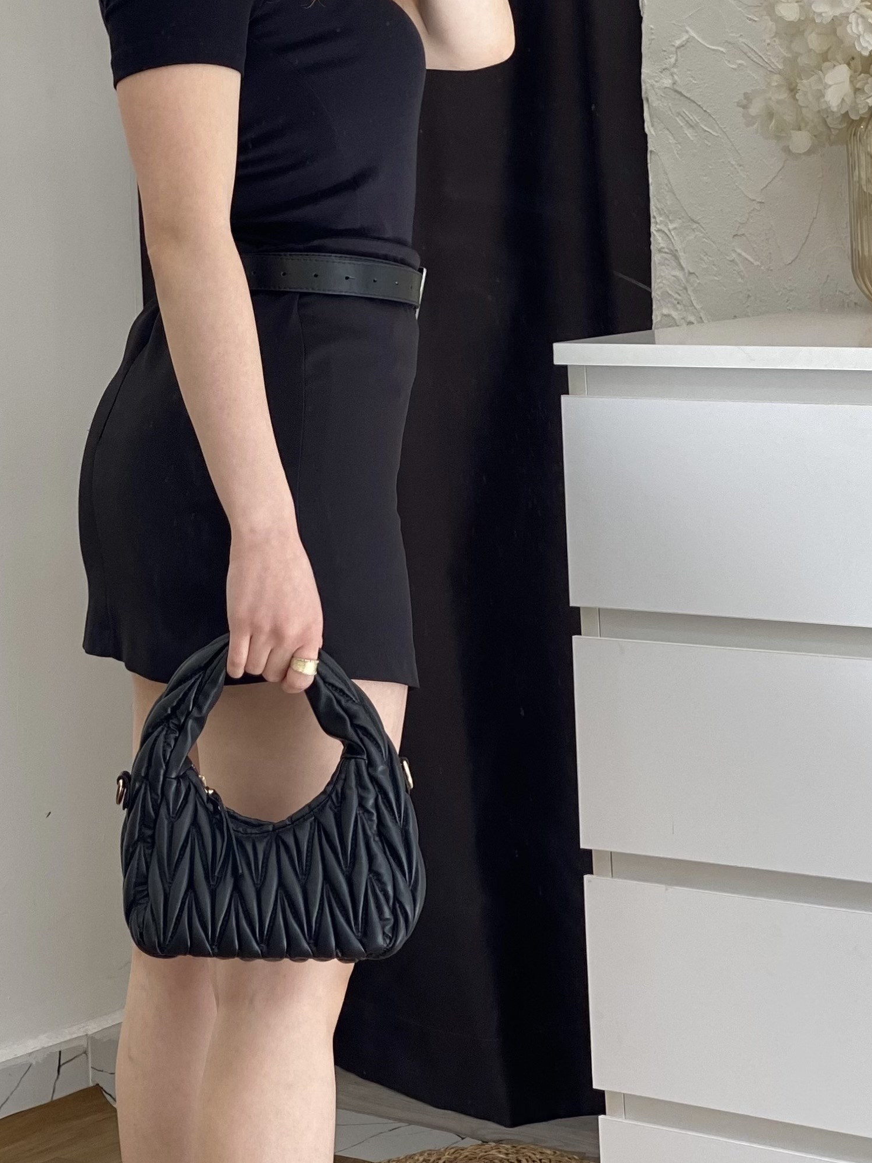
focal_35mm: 104
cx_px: 213
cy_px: 447
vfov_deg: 18.9
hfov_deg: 14.2
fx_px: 3493
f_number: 2
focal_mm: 6
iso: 32
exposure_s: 1/100
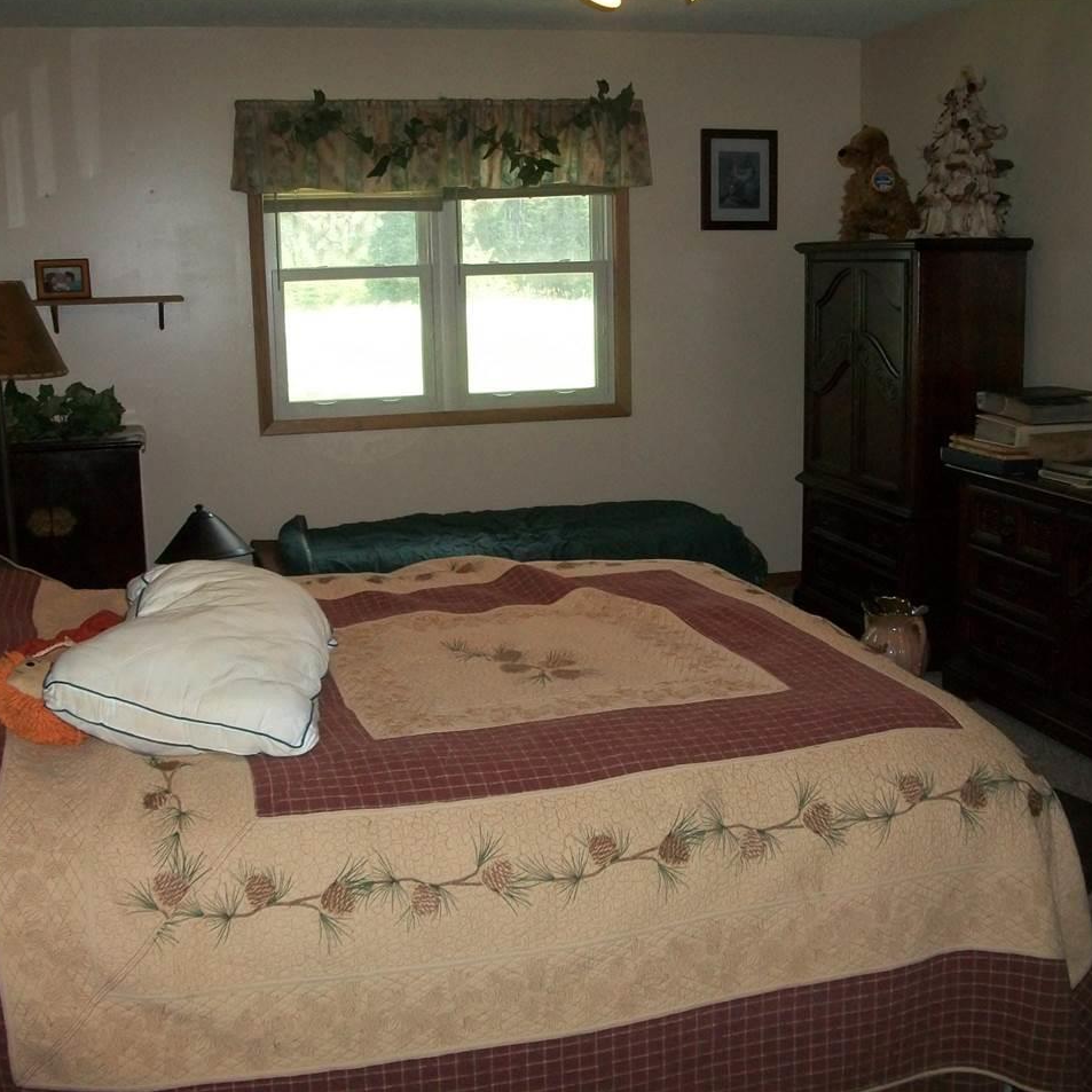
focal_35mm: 38
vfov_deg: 43.9
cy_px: 543
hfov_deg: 43.8
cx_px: 520
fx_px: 1356
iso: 160
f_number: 2.9
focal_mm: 5.7
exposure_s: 1/60
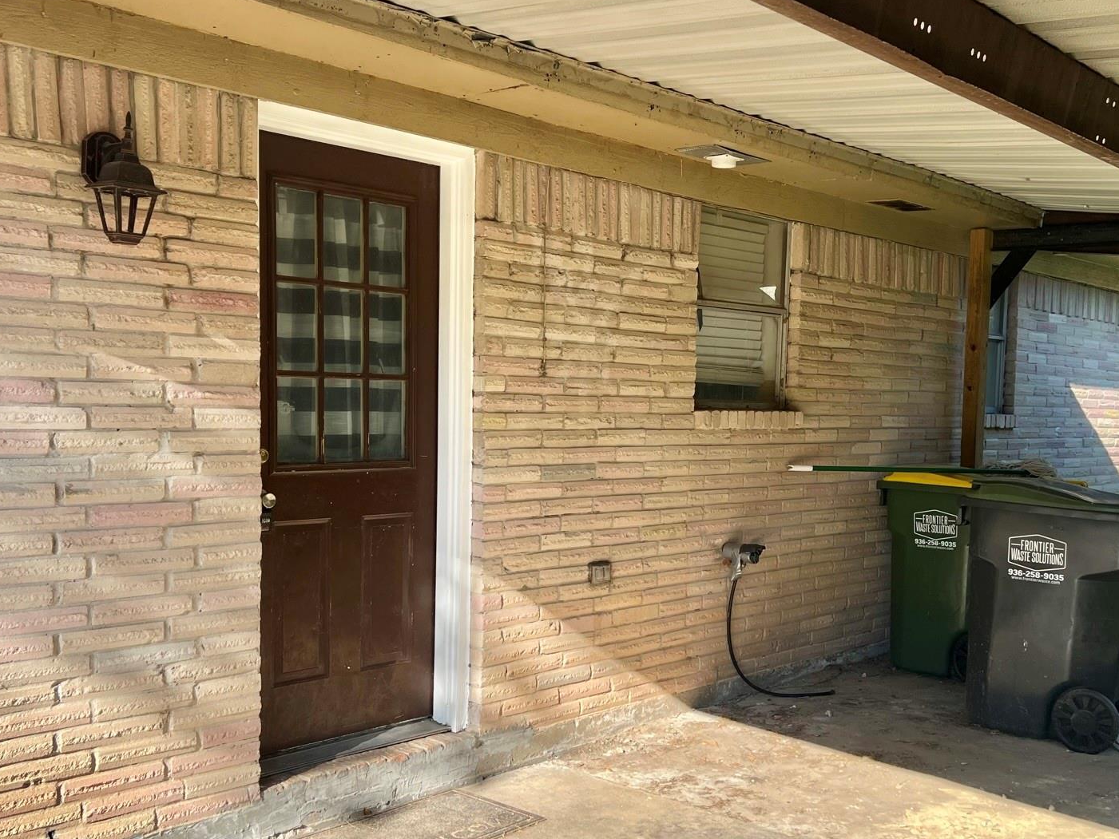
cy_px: 481
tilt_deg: -4.8
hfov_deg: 48.9
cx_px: 590
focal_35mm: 38
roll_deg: -1.4
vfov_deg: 37.6
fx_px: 1228
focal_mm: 5.7
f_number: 1.5
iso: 50
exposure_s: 1/1934
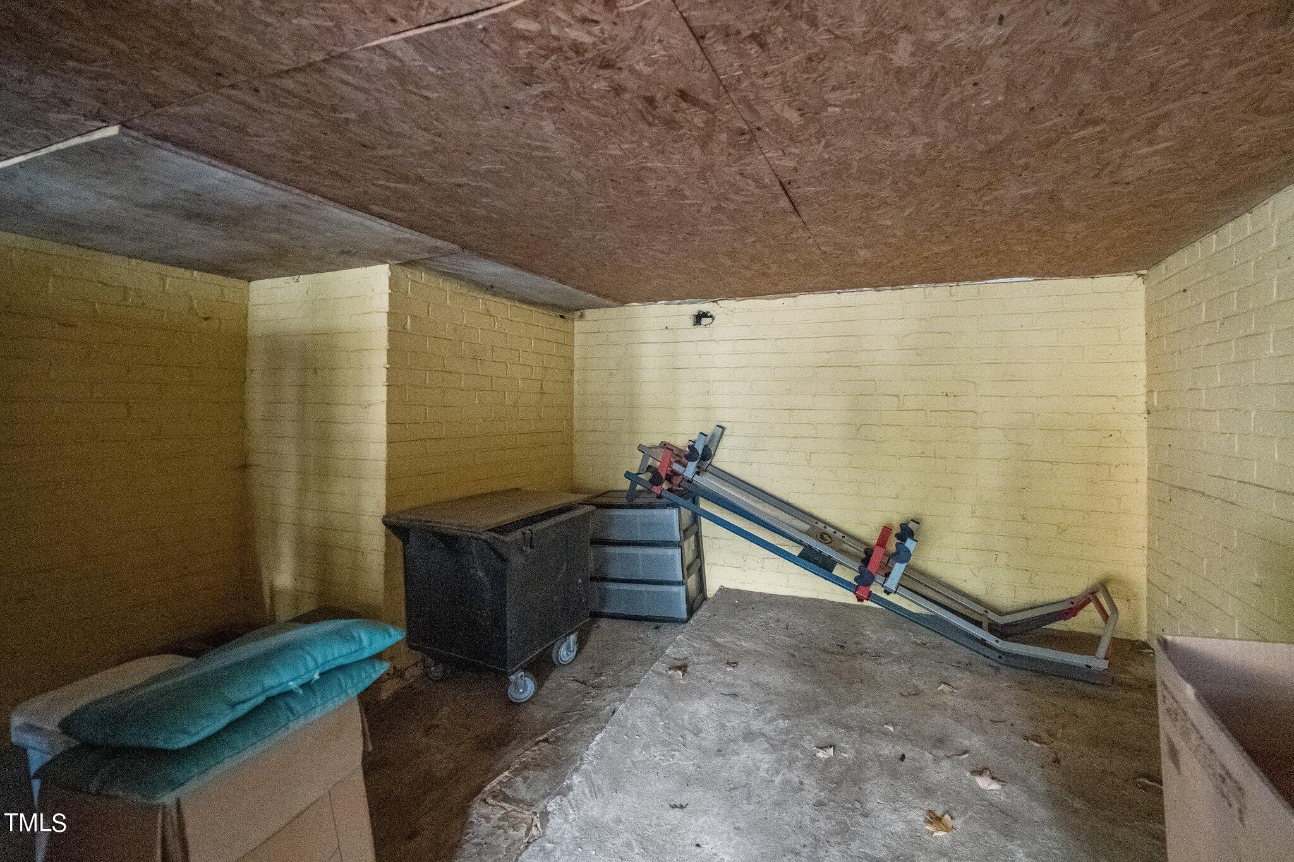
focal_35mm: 16
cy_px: 431
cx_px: 647
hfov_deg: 96.7
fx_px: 575
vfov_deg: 73.7
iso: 12800
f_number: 4
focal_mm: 16
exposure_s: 1/45
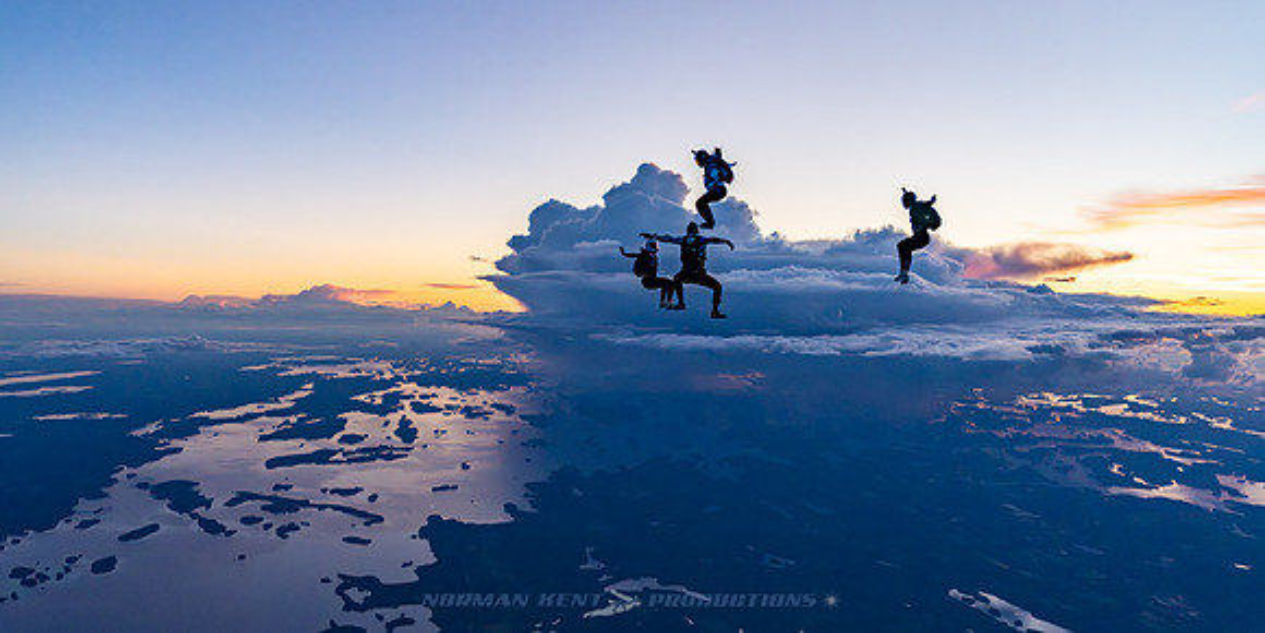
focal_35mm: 31
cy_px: 228
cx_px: 613
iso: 1000
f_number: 4
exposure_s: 1/2000
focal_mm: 28
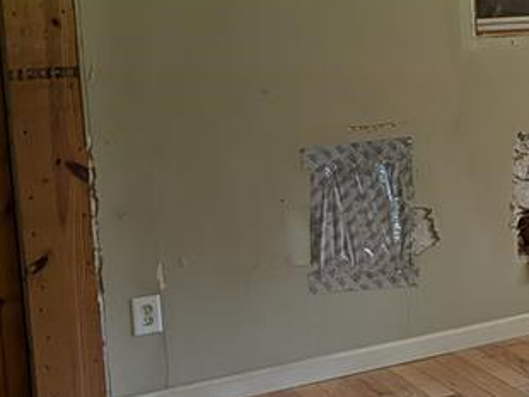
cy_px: 118
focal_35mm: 79
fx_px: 1208
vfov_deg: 18.6
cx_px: 782
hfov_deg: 21.1
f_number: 1.68
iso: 25
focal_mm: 6.9
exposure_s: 1/431
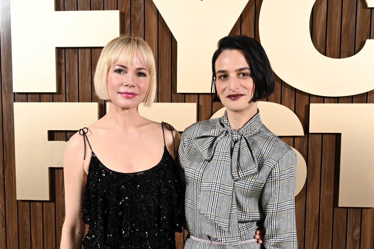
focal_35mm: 34
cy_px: 124
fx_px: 348
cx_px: 187
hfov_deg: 56.5
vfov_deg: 39.4
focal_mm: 33.5
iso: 2000
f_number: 5
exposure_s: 1/100
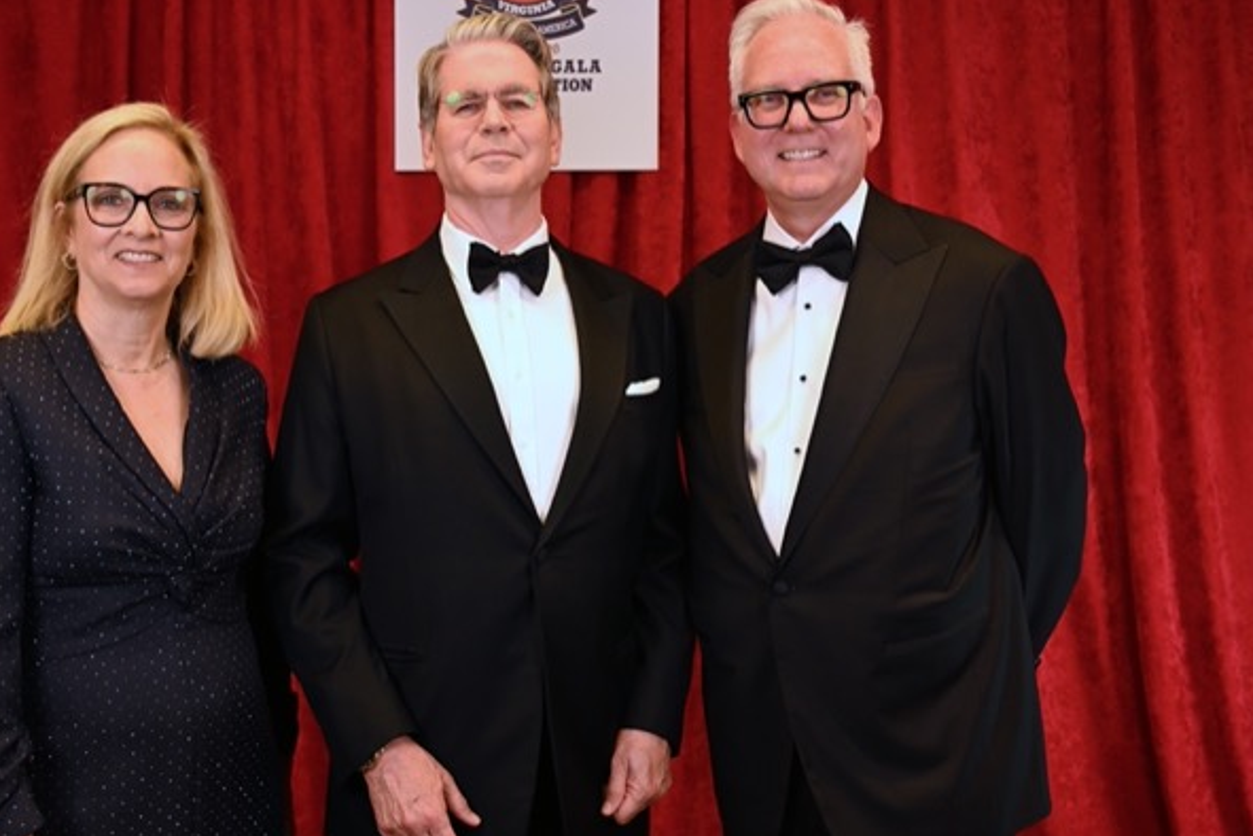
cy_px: 391
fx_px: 1624
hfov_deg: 42.1
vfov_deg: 28.8
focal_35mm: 47
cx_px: 541
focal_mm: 34.5
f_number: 4
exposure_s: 1/125
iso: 640
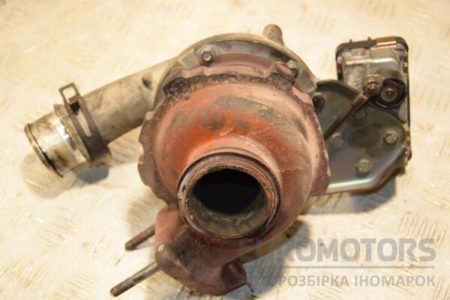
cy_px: 150
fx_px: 844
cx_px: 225
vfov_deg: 20.2
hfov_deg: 29.9
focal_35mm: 68
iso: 800
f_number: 4.8
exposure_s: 1/160
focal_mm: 45
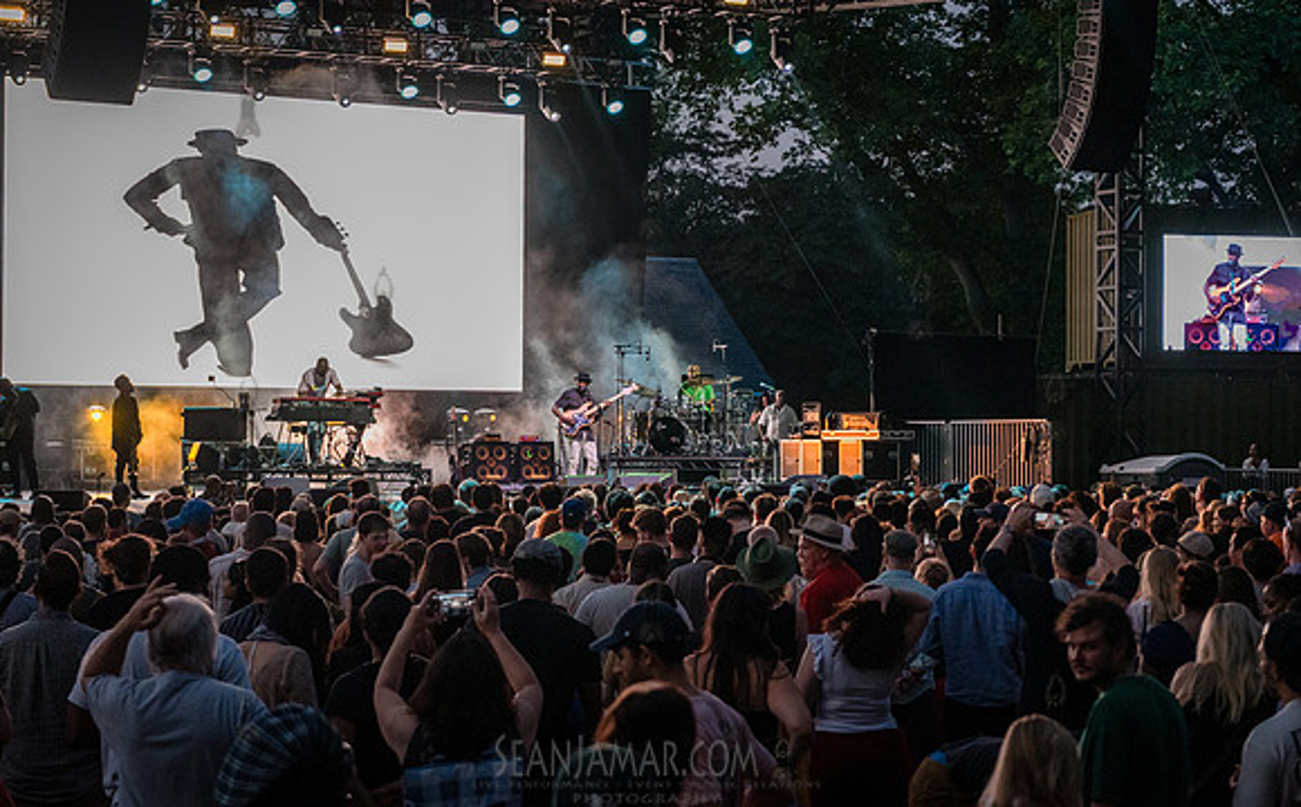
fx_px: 2580
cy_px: 433
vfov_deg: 17.8
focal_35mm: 73
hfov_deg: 28.3
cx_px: 650
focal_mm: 70
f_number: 4
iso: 4000
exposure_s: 1/500
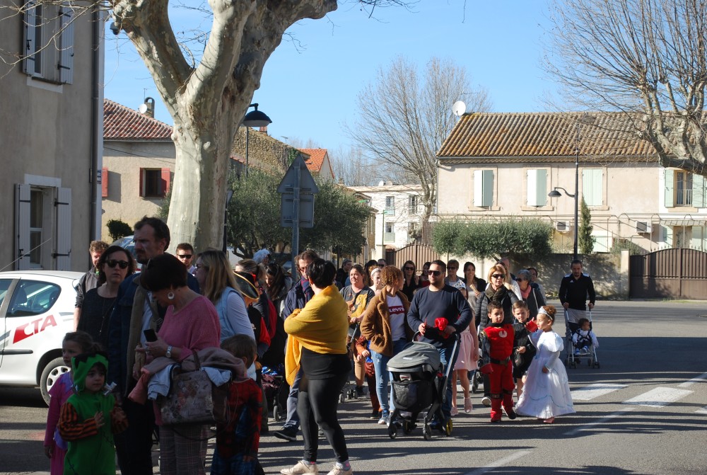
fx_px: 1417
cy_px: 238
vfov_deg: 19.0
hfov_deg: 28.0
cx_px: 354
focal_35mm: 72
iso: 100
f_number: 7.1
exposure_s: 1/200
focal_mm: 48
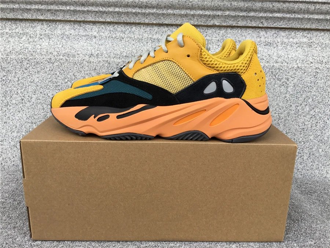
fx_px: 296
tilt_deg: -15.4
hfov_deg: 58.4
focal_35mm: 31
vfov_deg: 45.4
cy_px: 124
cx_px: 165
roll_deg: -1.2
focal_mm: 3.3
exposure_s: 1/100
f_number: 2.4
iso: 25
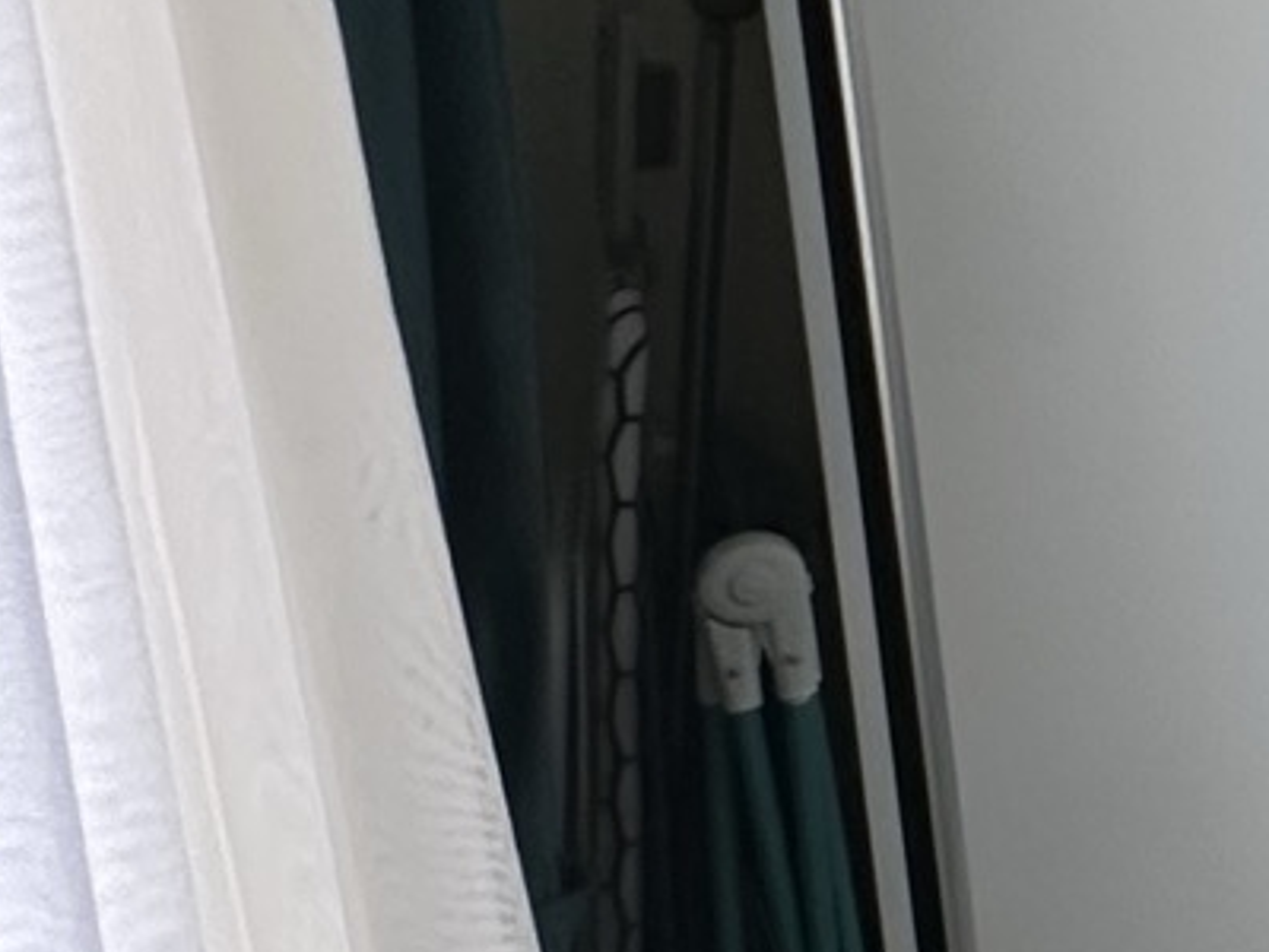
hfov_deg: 15.6
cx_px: 2973
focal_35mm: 70
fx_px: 2566
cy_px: 3
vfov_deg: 20.4
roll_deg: +1.2
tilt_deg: -6.5
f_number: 2.2
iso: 160
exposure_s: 1/100
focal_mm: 2.22
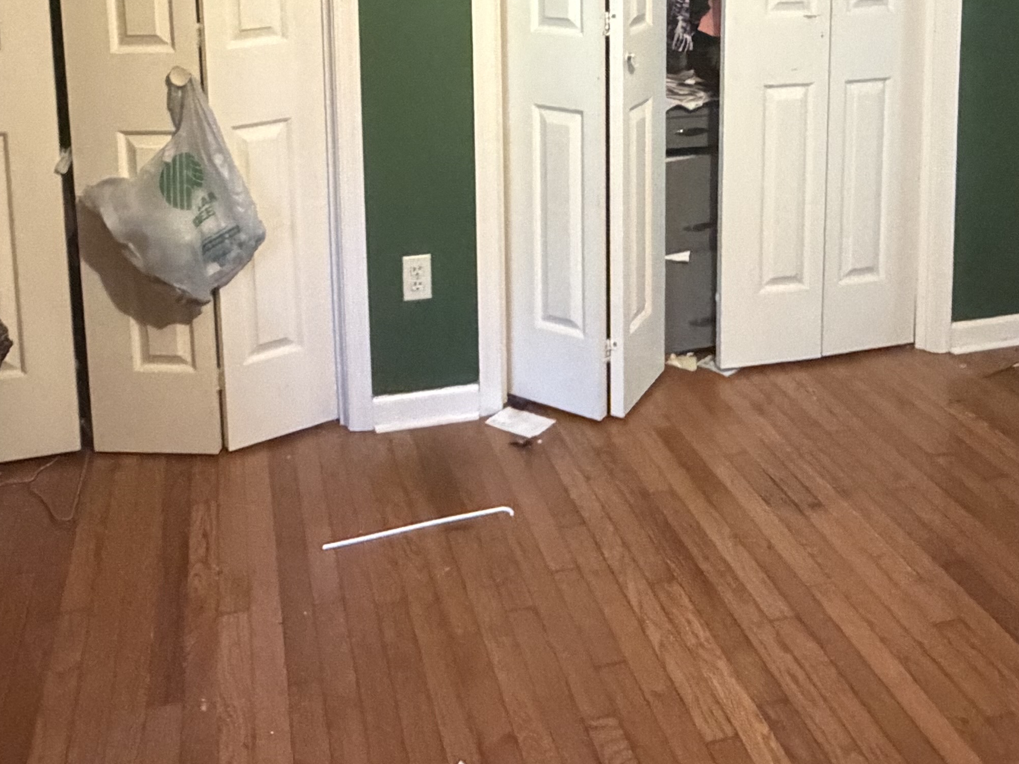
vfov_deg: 33.1
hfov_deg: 46.7
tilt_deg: -7.7
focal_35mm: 40
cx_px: 562
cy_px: 8
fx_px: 1177
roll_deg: +1.6
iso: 1250
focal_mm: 2.22
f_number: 2.2
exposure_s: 1/60
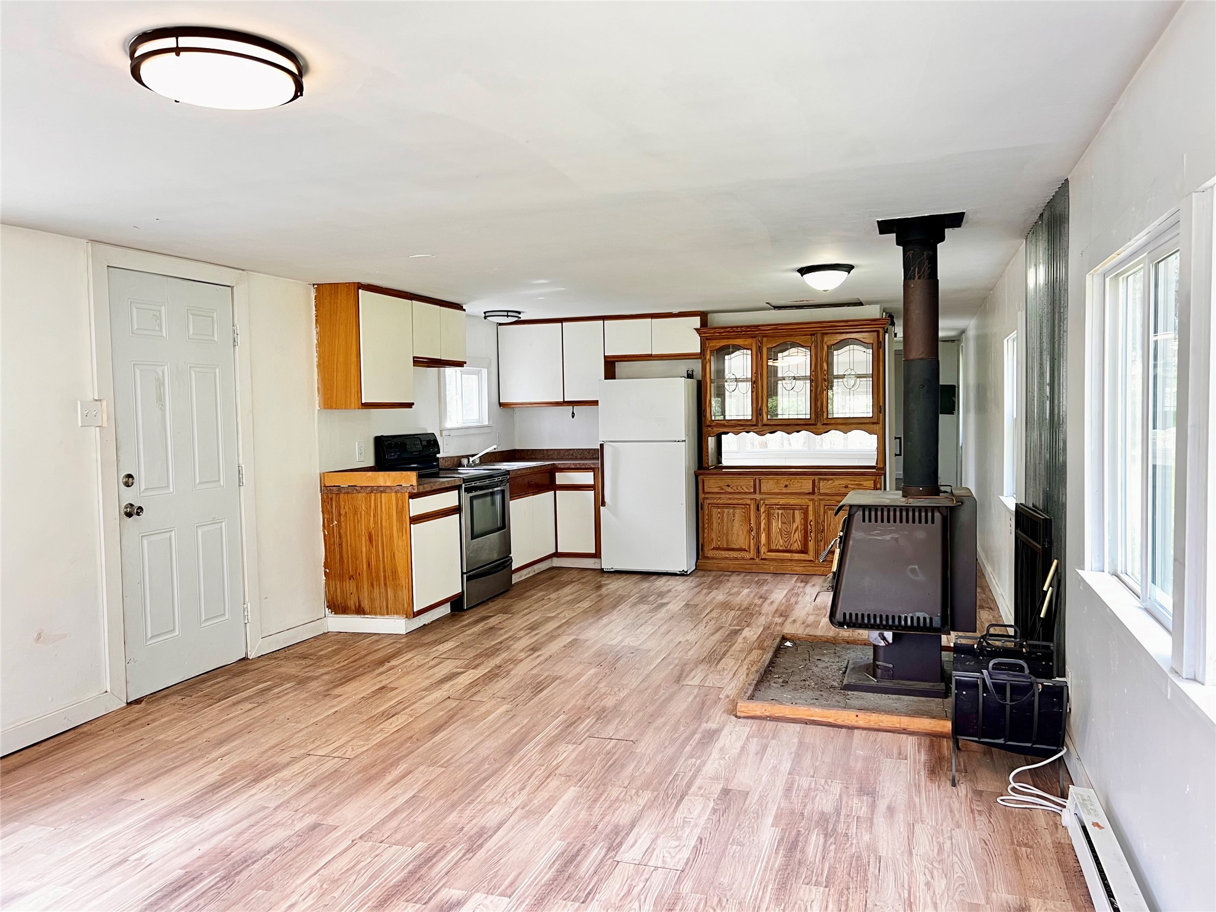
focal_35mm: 26
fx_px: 913
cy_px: 456
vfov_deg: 53.1
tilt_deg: -3.6
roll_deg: +1.3
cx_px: 608
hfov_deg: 67.3
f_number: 1.5
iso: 100
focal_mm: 5.7
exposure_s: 1/60
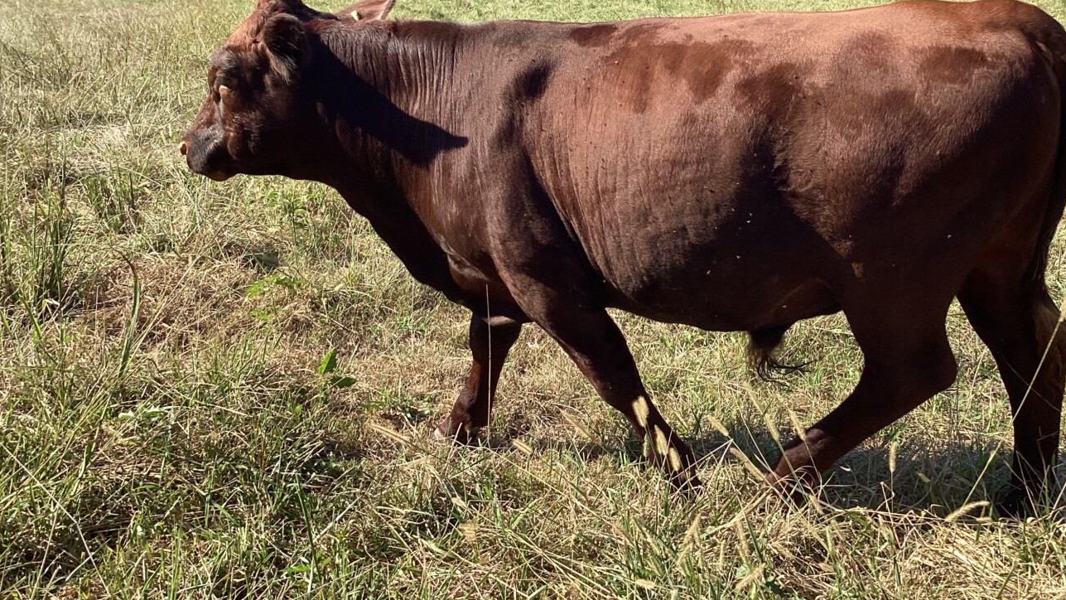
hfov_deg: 48.1
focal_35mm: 42
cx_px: 632
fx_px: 1187
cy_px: 151
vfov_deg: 28.0
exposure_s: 1/599
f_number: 2.4
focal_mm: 3.3
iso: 25
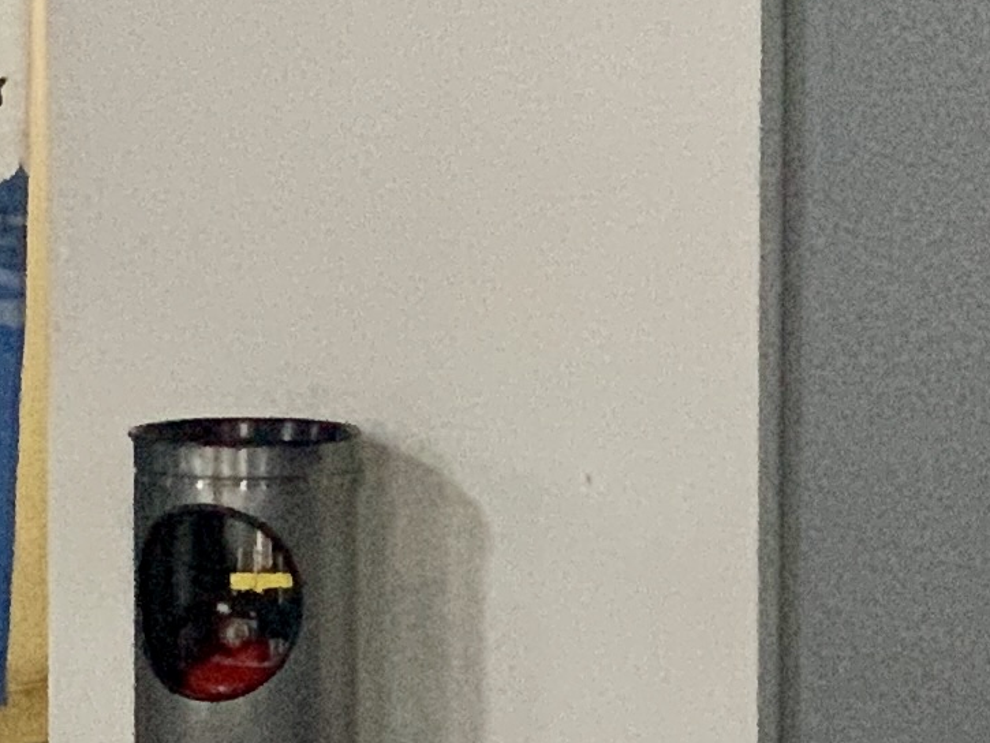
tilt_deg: -5.2
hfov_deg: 6.5
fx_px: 8267
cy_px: 407
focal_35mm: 289
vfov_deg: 5.1
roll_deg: +1.1
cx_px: -1297
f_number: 2.4
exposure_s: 1/40
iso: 500
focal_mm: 6
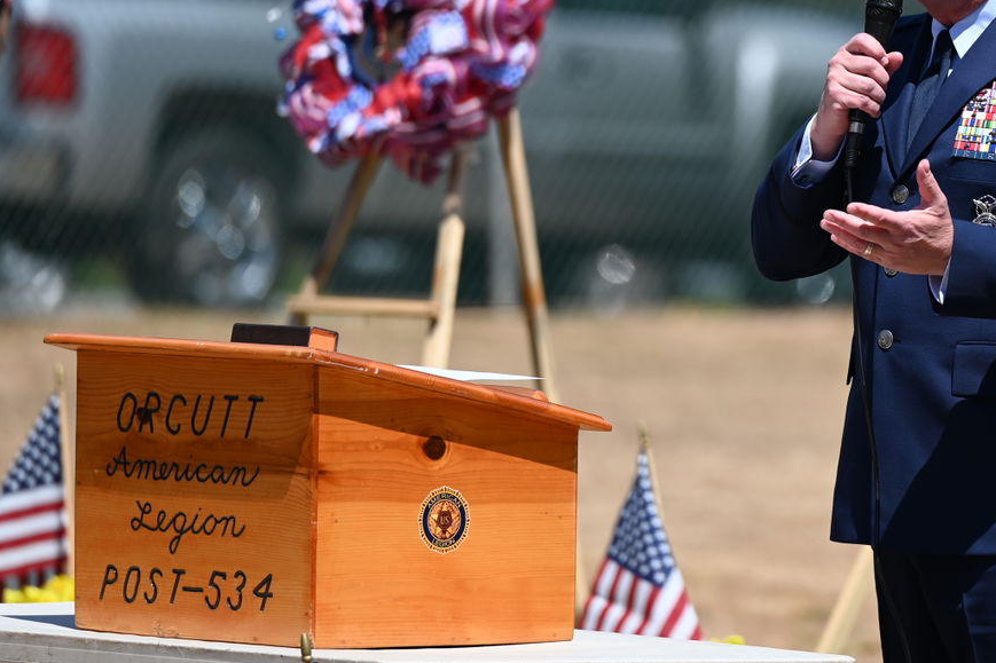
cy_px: 114
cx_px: 912
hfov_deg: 4.7
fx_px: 12226
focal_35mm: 442
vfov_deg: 3.1
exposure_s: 1/2000
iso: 100
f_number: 2.8
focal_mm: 200
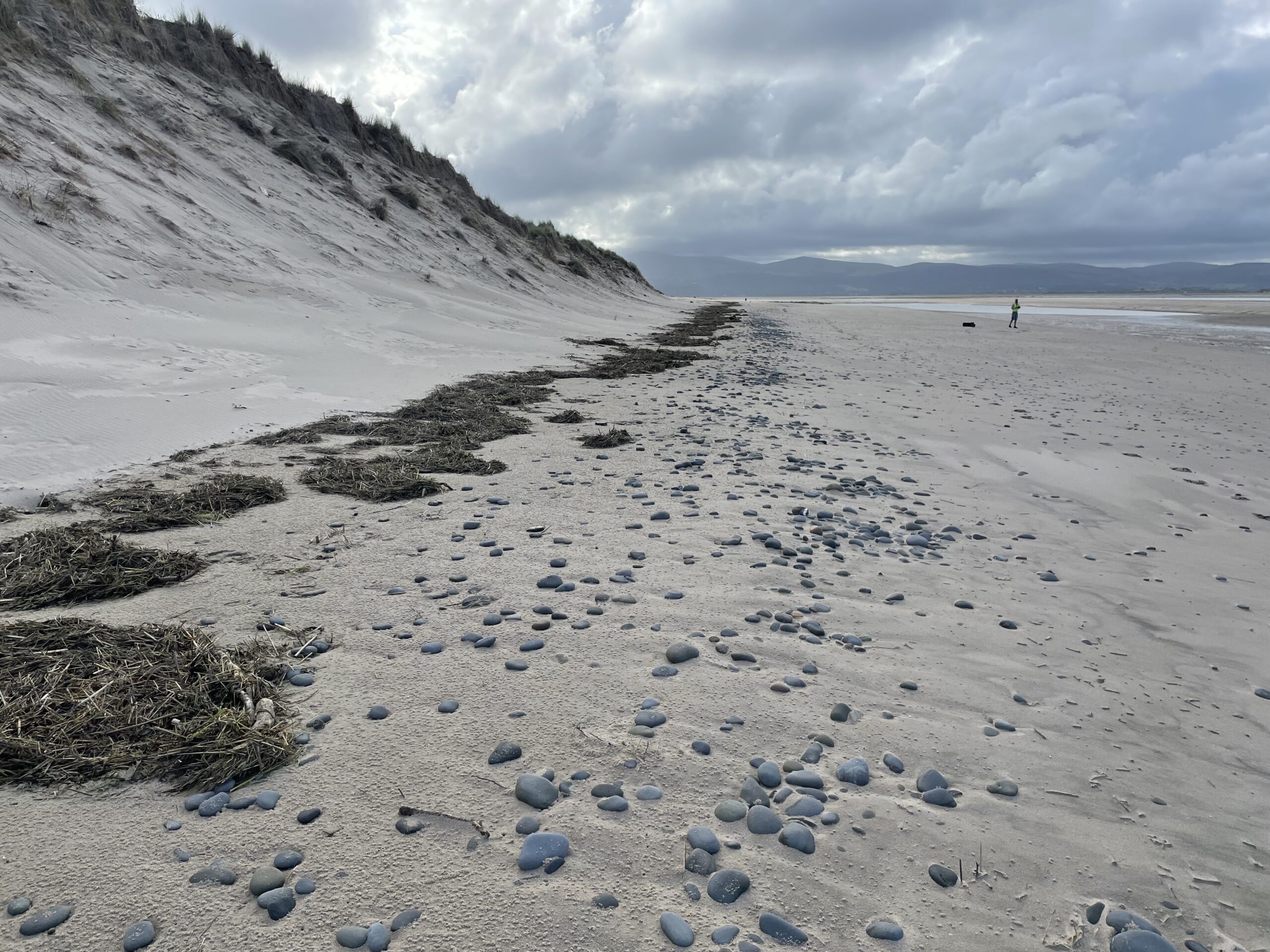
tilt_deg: -10.6
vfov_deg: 53.1
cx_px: 635
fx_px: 954
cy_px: 476
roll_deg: -1.1
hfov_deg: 67.3
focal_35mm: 26
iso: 32
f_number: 1.6
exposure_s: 1/2681
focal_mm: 4.2
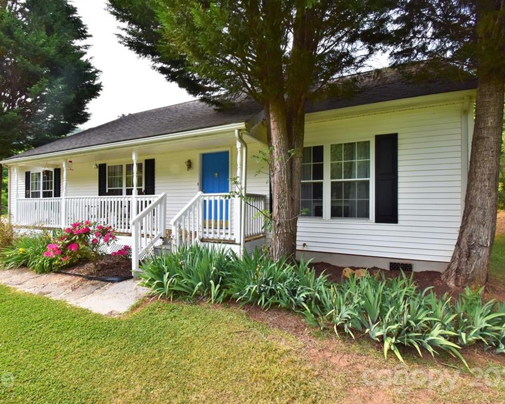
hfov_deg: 89.3
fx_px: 254
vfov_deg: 77.0
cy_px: 201
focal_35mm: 17
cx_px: 224
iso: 400
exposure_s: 1/250
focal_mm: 10
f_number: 10
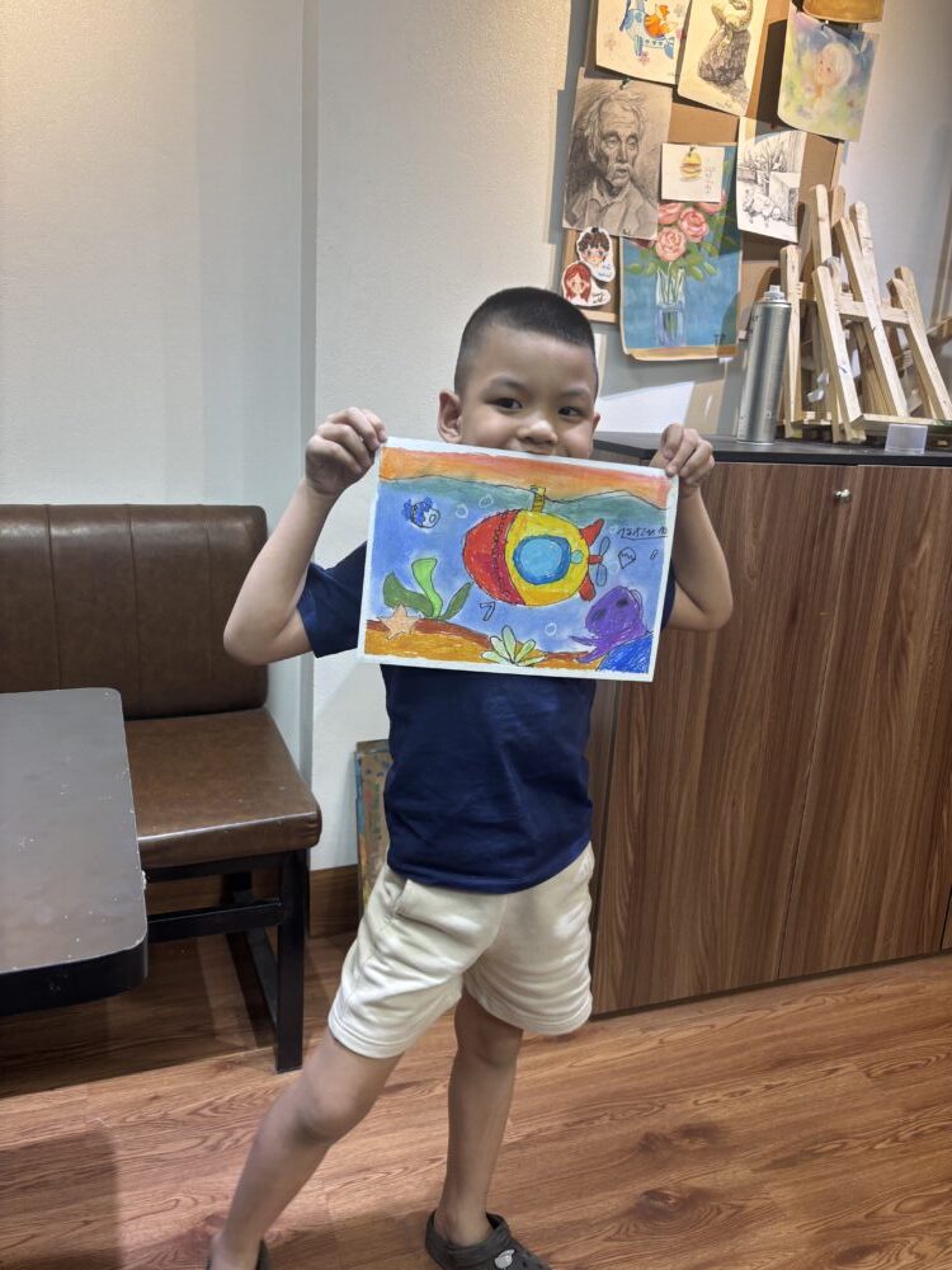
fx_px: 953
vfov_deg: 67.3
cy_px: 635
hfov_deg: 53.1
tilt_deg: -13.7
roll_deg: -2.9
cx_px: 476
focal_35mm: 26
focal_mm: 5.96
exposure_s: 1/100
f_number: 1.6
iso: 64
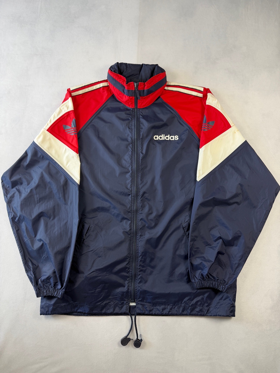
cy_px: 186
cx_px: 140
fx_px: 259
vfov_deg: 71.6
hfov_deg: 56.8
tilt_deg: -68.4
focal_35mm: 24
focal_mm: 6.76
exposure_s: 1/140
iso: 50
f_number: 1.78
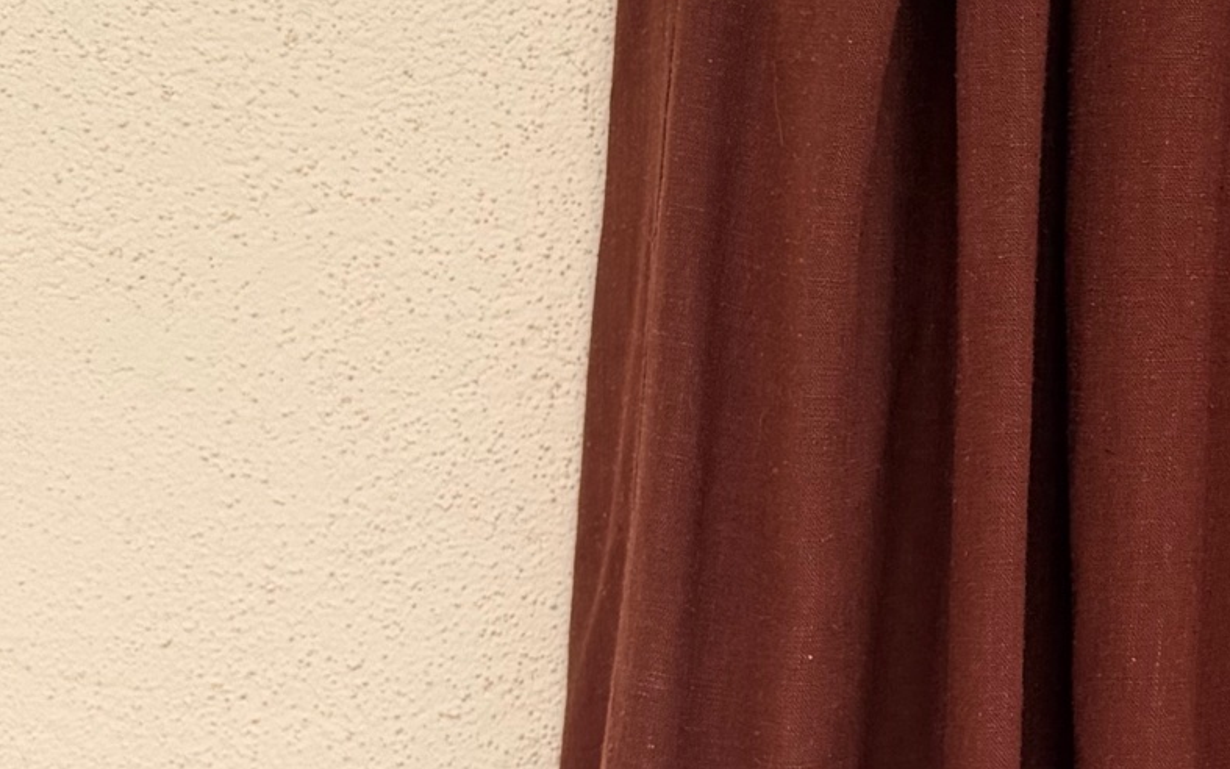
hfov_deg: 19.8
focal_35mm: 97
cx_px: 1569
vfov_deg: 13.5
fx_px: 3252
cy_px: 427
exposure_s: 1/1522
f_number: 1.78
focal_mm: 6.76
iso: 80
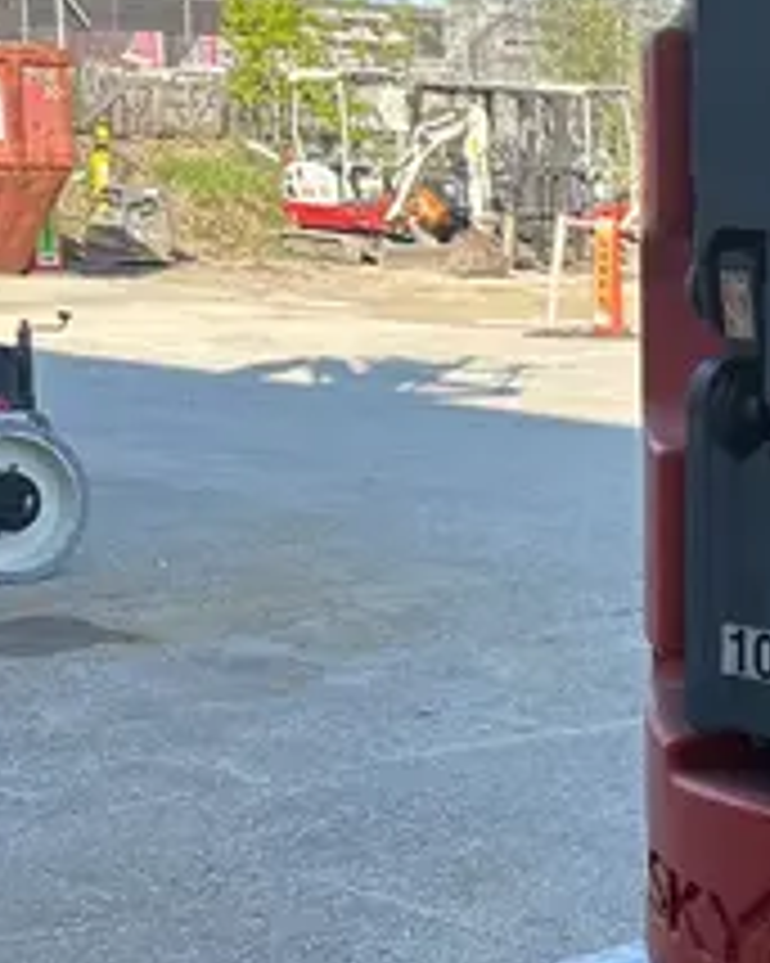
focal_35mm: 87
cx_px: 1148
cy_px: 745
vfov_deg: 21.8
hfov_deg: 16.2
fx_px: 2480
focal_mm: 5.7
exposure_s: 1/1089
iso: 50
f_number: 1.5
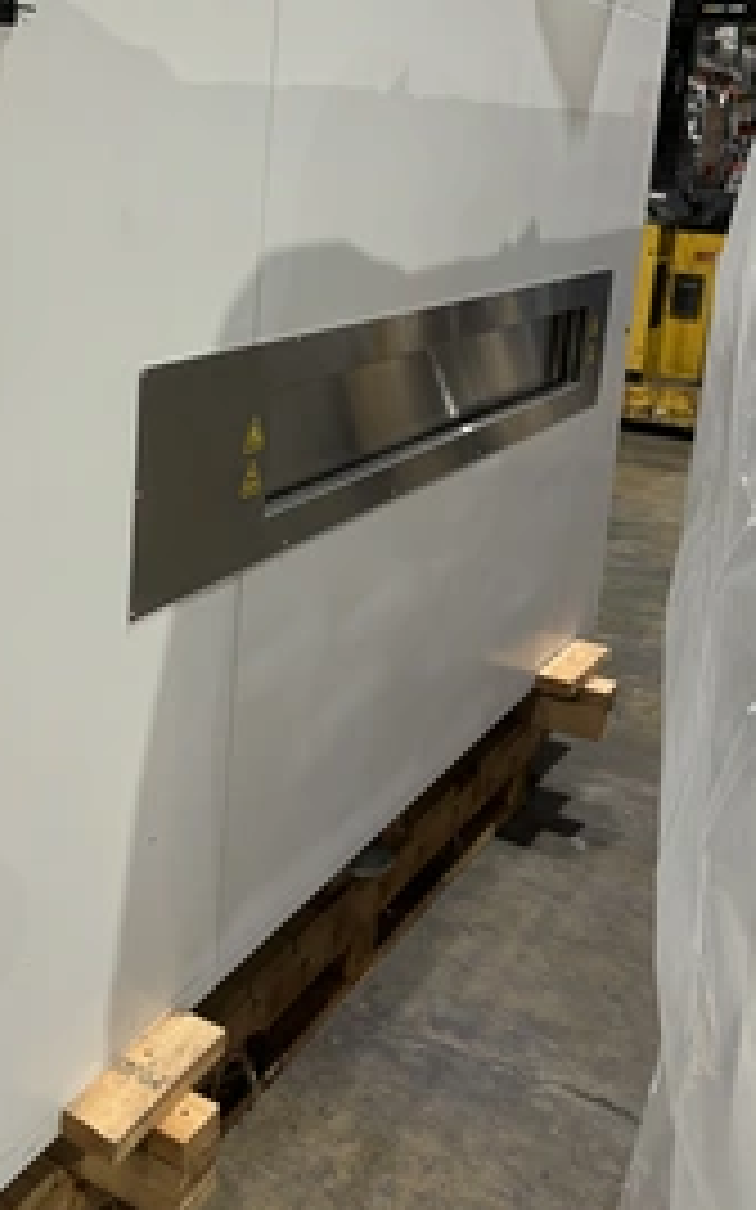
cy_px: 414
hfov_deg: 30.7
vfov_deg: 47.5
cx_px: 184
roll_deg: -5.3
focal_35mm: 41
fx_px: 1352
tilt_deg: -12.3
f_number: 1.6
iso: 160
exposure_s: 1/60
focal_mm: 5.96
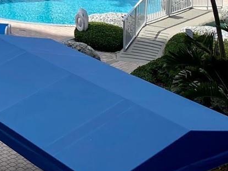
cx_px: -70
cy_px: -153
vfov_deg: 13.1
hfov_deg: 18.3
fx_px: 659
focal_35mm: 100
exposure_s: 1/4608
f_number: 1.8
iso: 32
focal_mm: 4.25
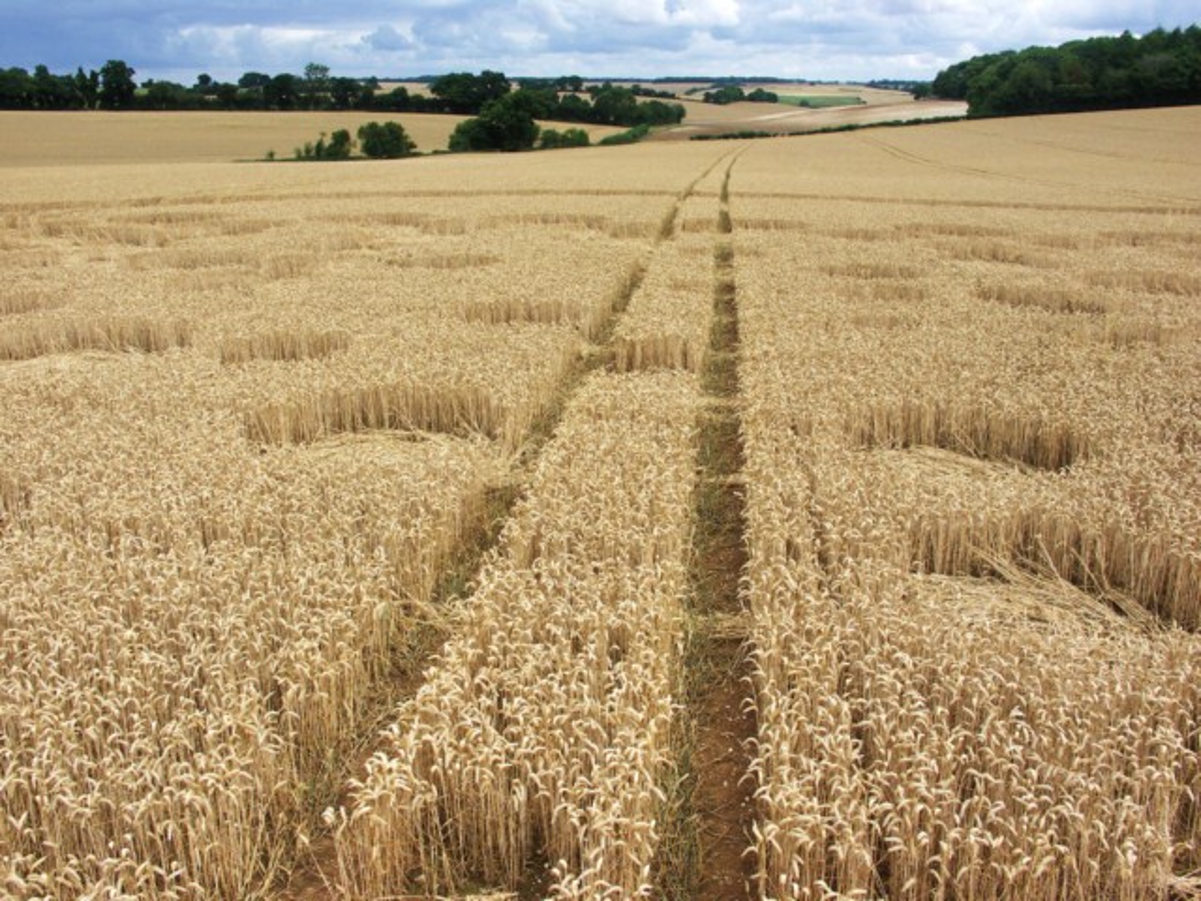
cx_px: 600
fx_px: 1076
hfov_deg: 58.4
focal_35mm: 31
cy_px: 450
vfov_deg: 45.4
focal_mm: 8
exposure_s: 1/200
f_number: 6.3
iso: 50
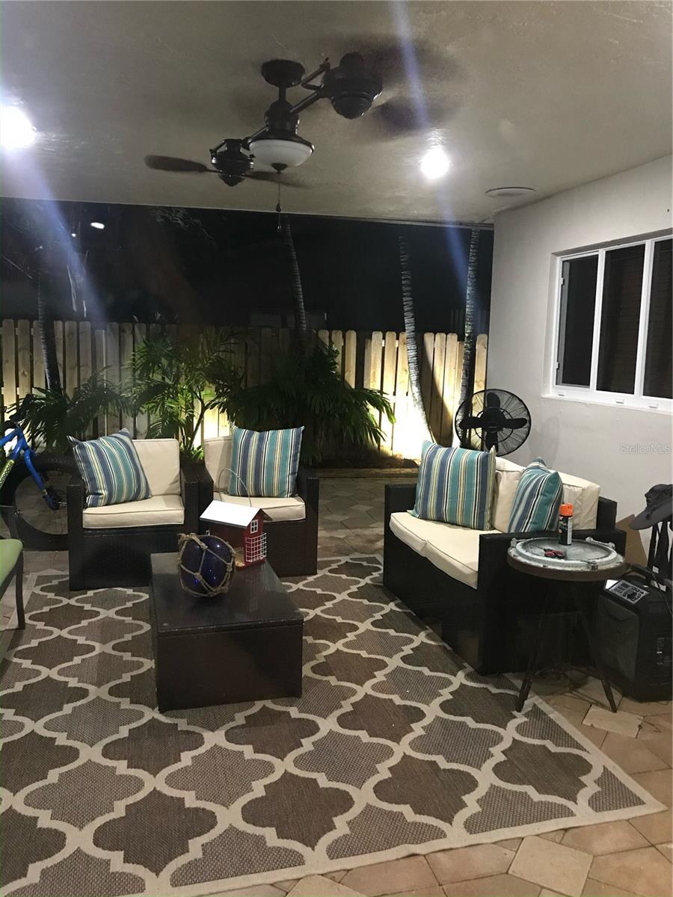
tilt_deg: -7.0
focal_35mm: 28
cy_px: 448
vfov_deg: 63.4
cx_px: 336
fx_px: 726
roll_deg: -1.6
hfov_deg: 49.7
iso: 100
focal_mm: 3.99
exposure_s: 1/5
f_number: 1.8
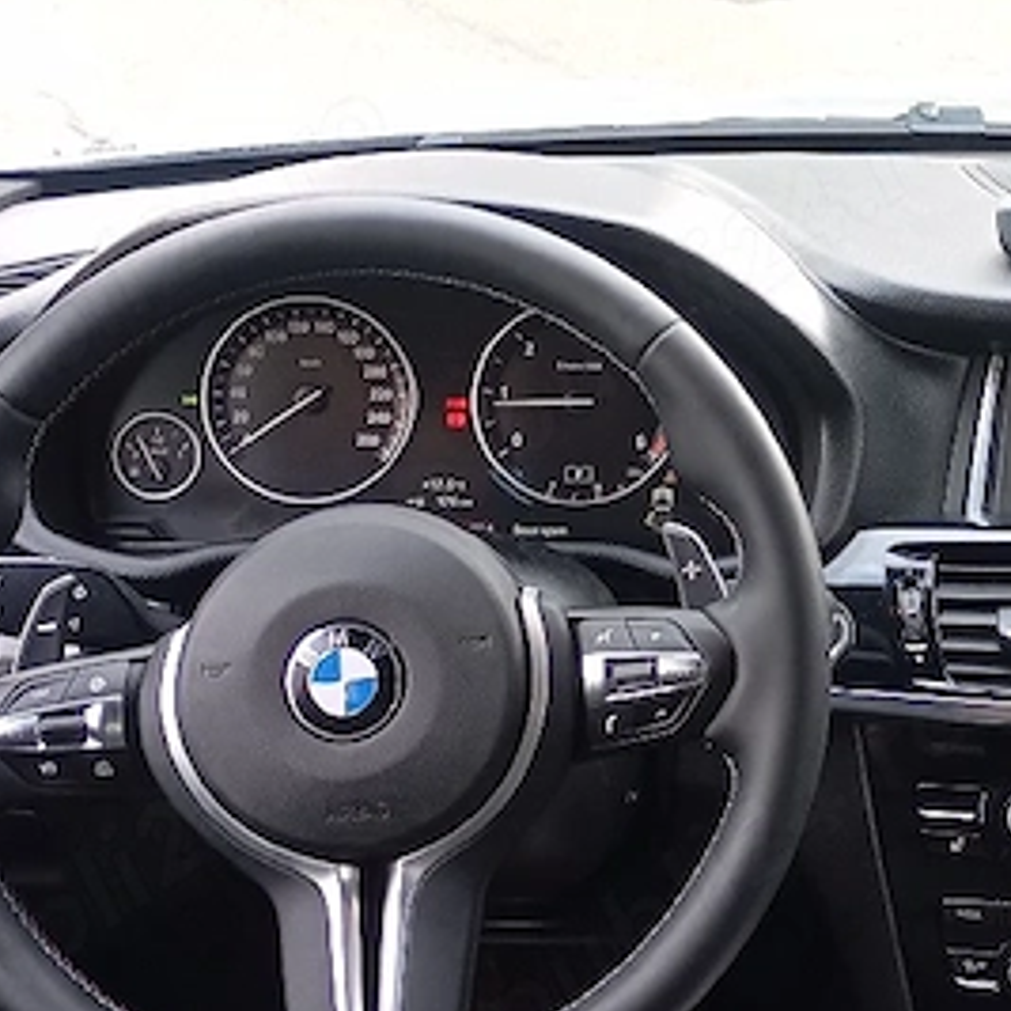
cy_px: 362
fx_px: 2445
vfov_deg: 23.3
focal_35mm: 74
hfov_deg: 22.9
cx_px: 878
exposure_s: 1/50
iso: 413
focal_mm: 4.27
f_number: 1.8
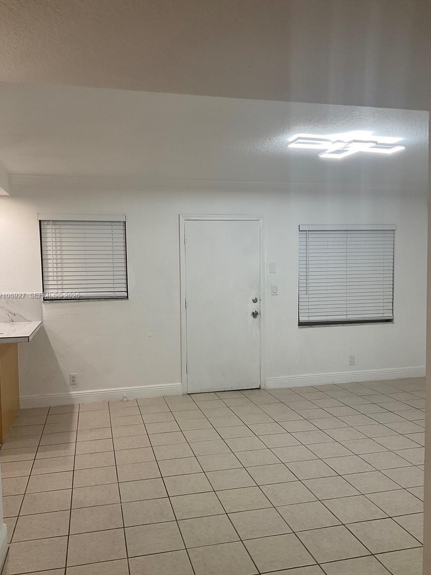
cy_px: 296
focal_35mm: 30
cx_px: 211
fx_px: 498
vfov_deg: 60.0
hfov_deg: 46.8
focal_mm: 3
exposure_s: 1/60
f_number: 1.8
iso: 40
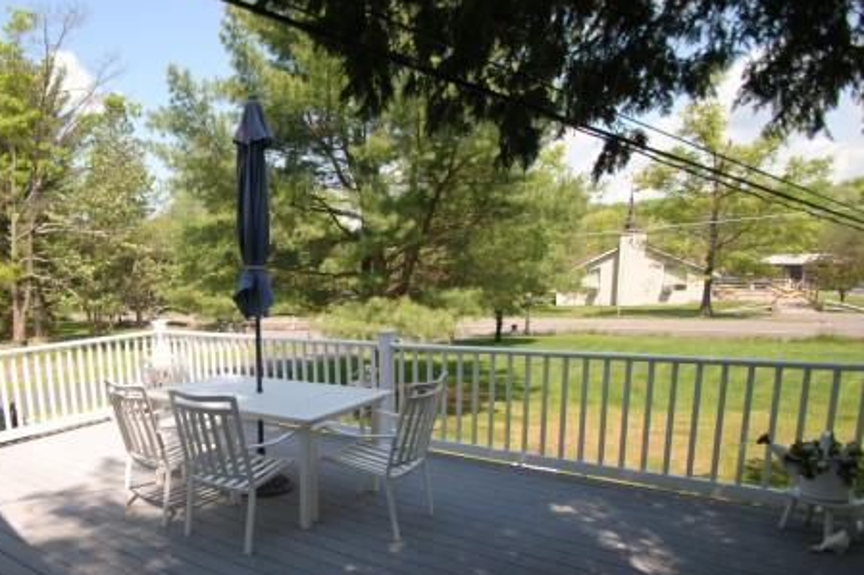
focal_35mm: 24
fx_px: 576
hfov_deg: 69.5
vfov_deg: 52.1
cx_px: 230
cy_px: 383
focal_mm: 10
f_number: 3.5
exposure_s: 1/500
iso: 125
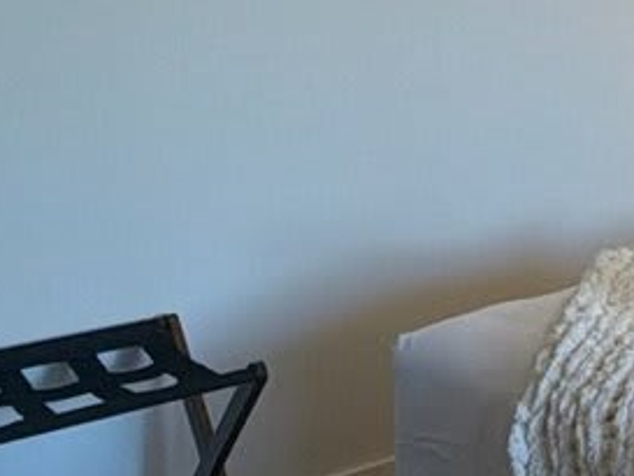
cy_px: -71
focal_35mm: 77
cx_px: 799
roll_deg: -0.3
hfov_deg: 22.9
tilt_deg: -1.2
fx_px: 1411
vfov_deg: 18.3
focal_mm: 2.2
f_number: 2.2
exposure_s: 1/120
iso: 160
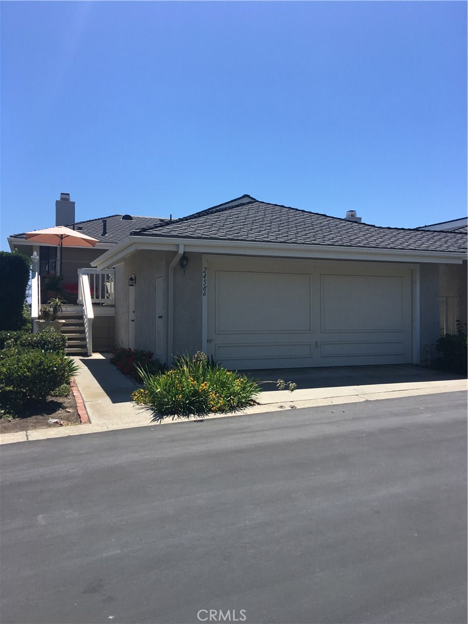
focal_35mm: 29
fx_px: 523
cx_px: 234
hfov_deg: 48.2
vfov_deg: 61.7
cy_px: 312
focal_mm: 4.15
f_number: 2.2
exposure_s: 1/1304
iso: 25
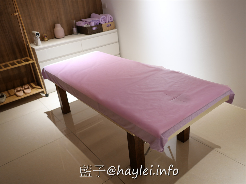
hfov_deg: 60.0
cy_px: 92
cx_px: 123
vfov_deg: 46.8
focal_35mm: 30
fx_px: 213
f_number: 1.7
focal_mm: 15
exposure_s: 1/60
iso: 500
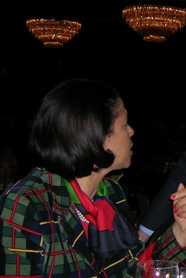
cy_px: 122
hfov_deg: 16.7
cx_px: 244
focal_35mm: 77
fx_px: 596
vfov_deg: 26.3
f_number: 2.9
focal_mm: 5.7
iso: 60
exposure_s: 1/60.1
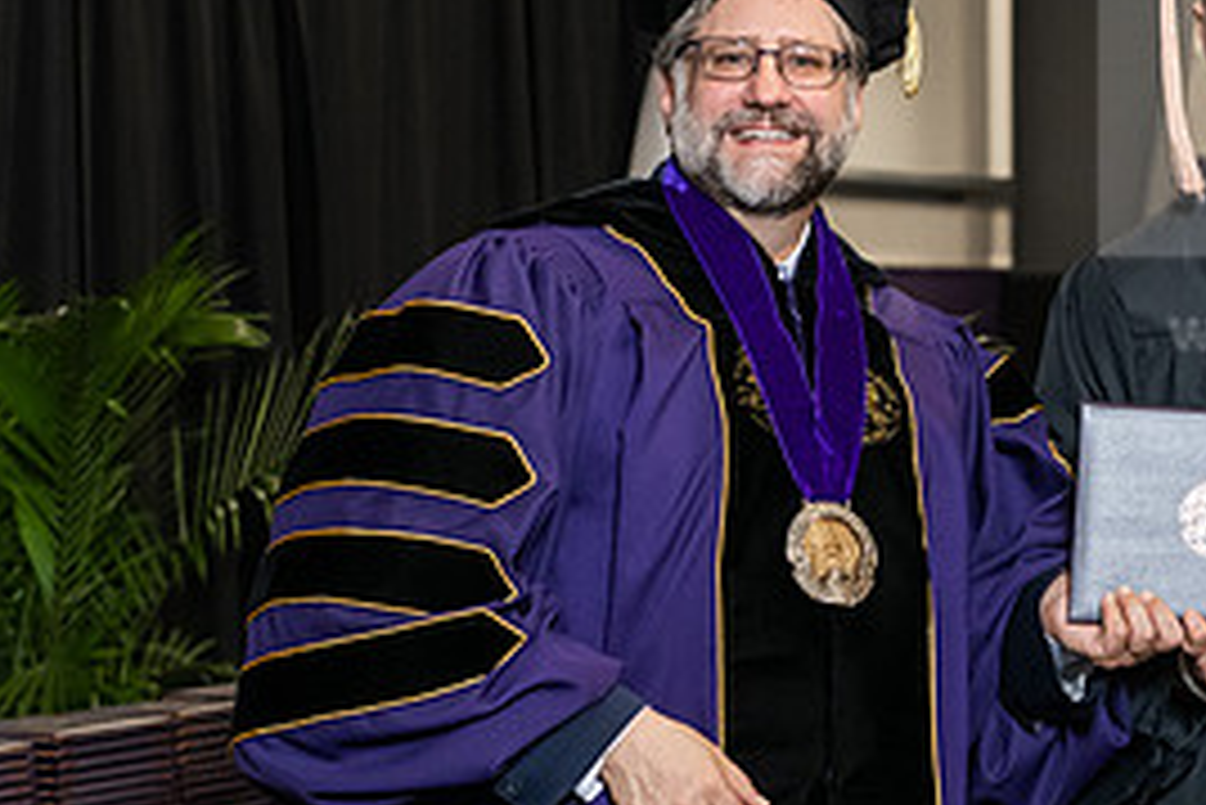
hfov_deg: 14.3
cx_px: 963
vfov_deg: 9.6
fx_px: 4793
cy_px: 425
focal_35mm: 143
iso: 2500
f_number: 5
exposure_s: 1/200
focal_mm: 66
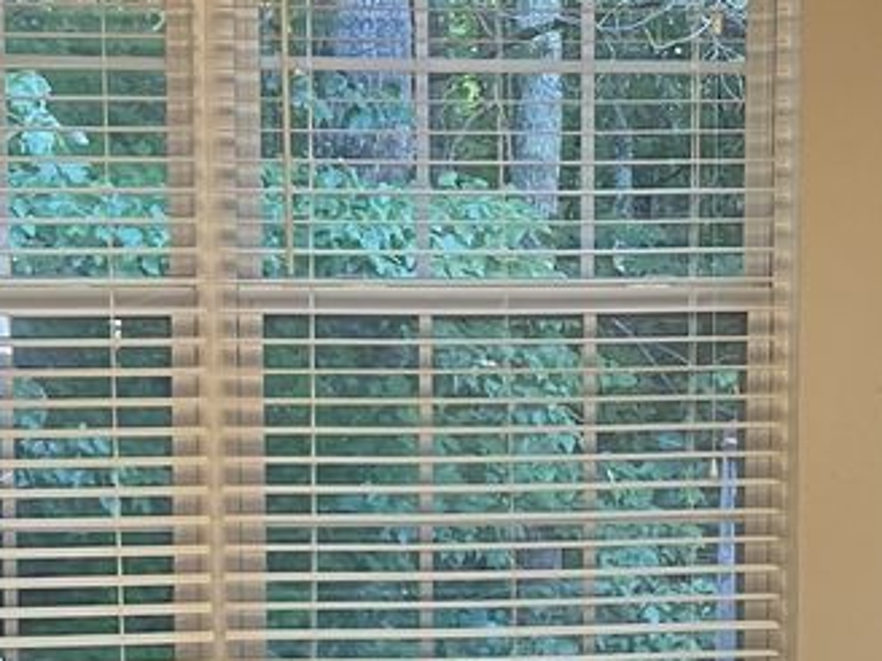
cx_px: 567
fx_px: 3032
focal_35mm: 119
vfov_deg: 12.4
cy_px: 555
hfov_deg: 16.5
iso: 160
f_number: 1.5
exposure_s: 1/60
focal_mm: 5.7
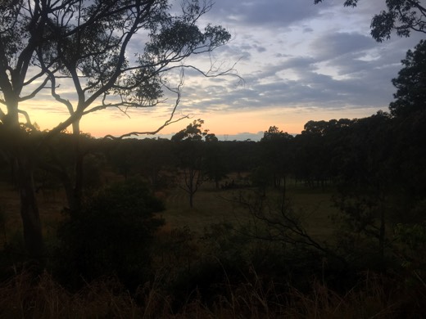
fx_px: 357
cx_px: 213
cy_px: 160
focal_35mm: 29
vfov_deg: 48.2
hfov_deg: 61.7
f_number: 2.2
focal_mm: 4.15
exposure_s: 1/40
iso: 32
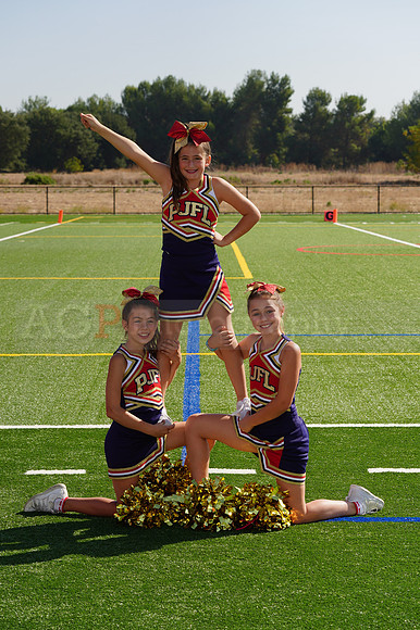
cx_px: 210
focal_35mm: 100
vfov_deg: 20.4
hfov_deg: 13.7
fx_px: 1752
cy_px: 315
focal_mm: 100
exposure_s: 1/250
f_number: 10
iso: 100
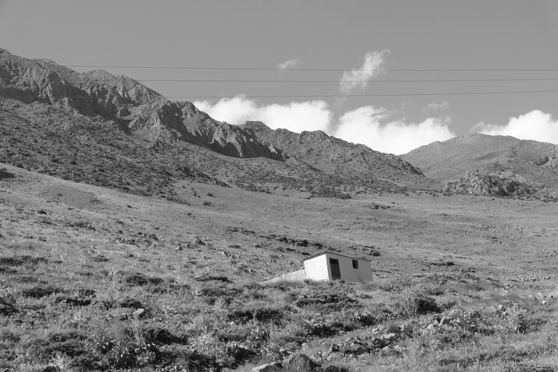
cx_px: 279
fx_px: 1162
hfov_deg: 27.0
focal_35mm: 75
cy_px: 186
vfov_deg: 18.2
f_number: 5.6
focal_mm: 50
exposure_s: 1/550
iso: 160
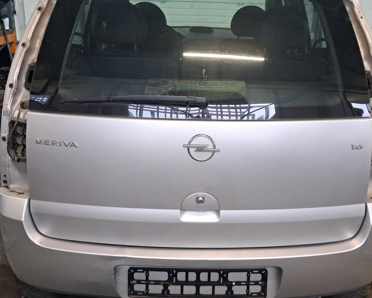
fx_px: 451
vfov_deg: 36.5
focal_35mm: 41
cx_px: 200
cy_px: 148
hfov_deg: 44.8
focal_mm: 5.23
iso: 261
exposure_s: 1/50
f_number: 1.8
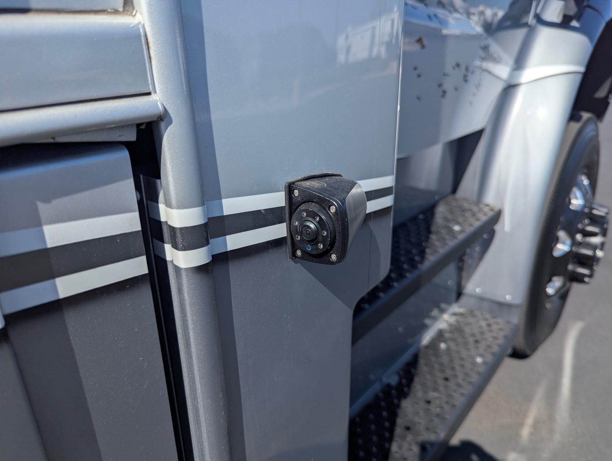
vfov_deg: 56.9
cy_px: 230
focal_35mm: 24
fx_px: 425
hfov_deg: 71.5
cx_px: 306
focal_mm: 6.81
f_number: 1.85
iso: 46
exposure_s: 1/3145
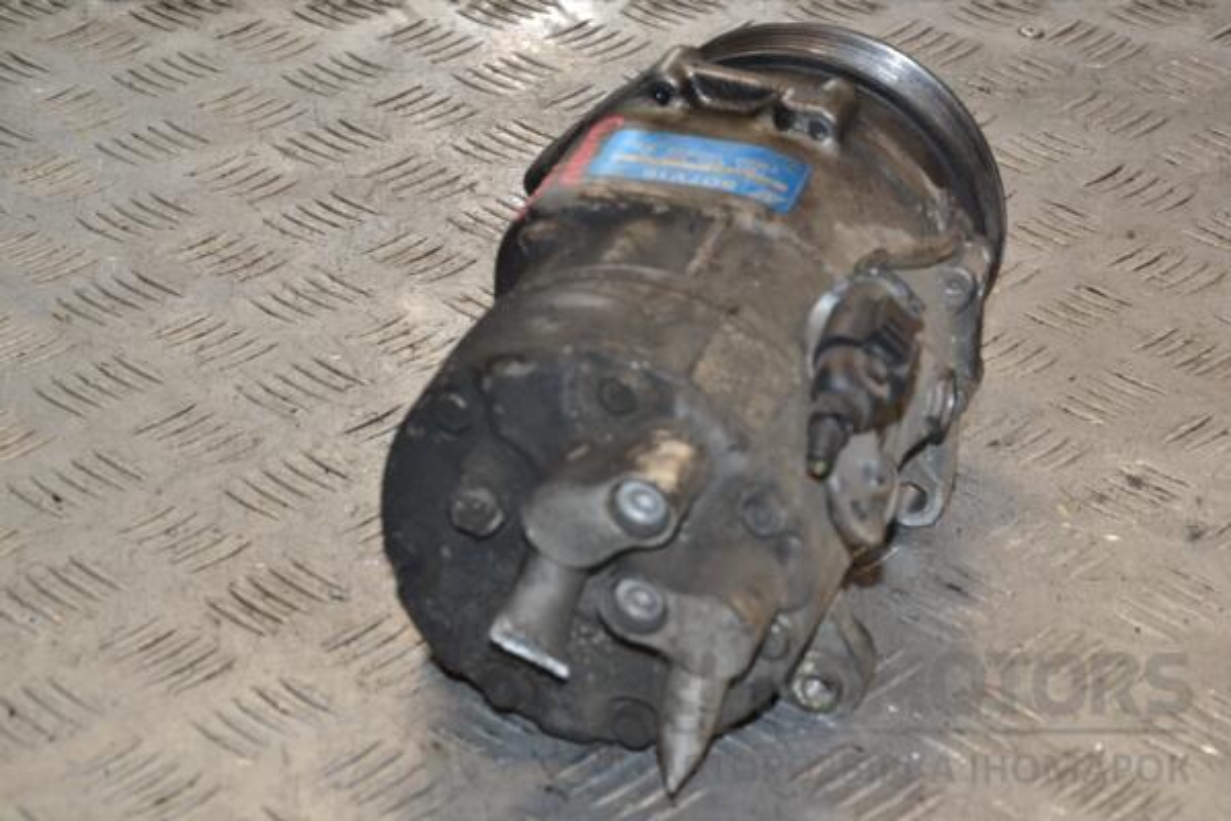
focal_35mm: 105
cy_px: 410
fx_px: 3590
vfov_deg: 13.0
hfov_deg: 19.5
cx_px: 616
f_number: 9
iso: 800
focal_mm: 70
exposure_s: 1/200
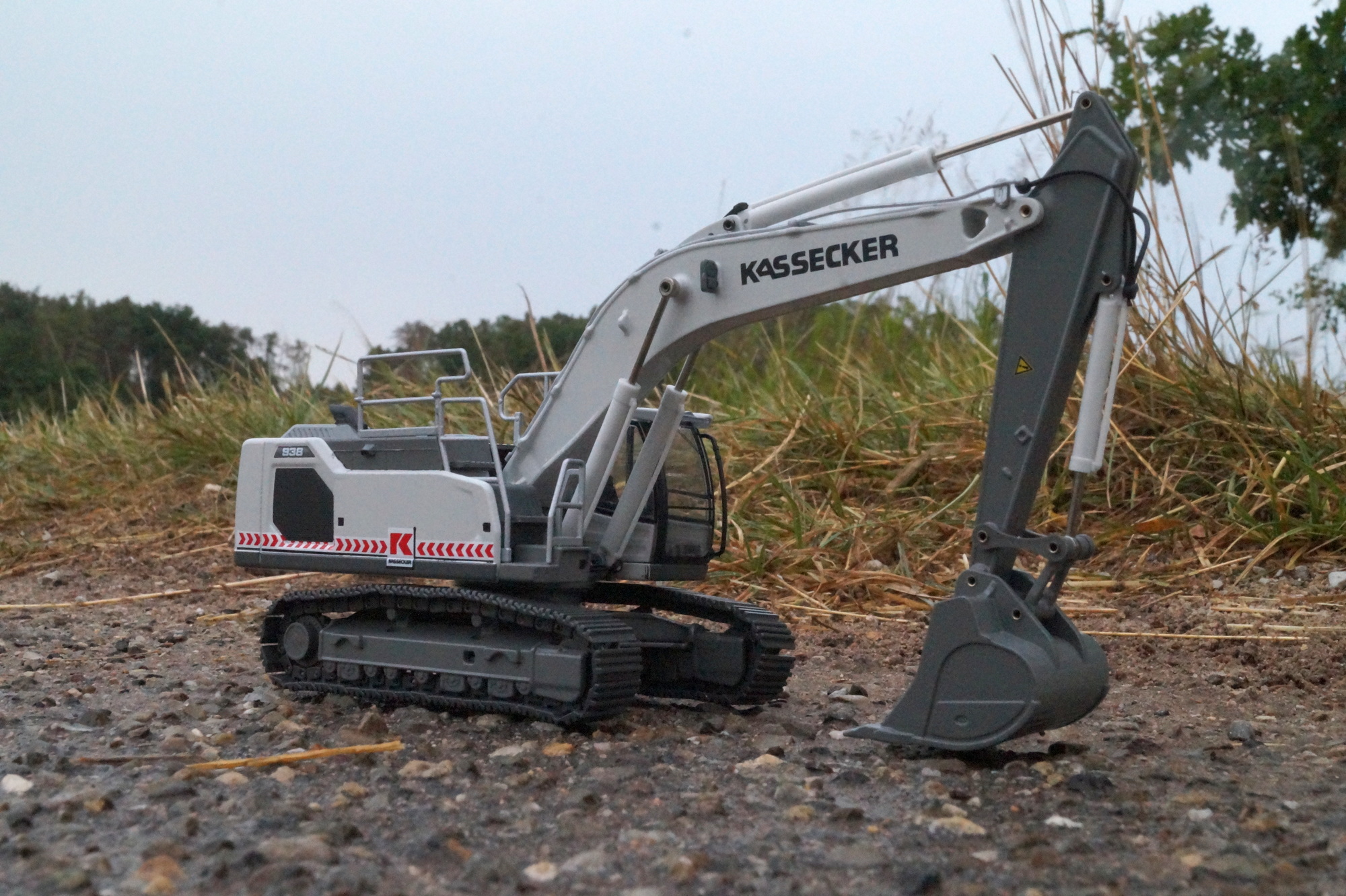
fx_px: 1681
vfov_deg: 29.8
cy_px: 448
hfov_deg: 43.6
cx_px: 673
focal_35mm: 45
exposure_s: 1/20
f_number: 22
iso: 3200
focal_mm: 30
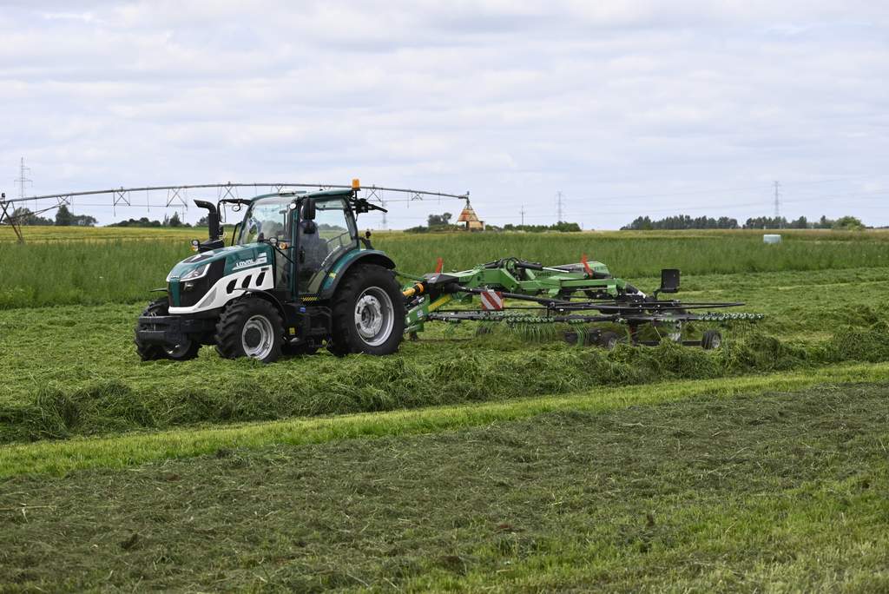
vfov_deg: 14.6
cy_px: 297
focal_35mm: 94
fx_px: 2322
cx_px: 444
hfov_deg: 21.7
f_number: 7.1
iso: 250
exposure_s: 1/800
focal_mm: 94
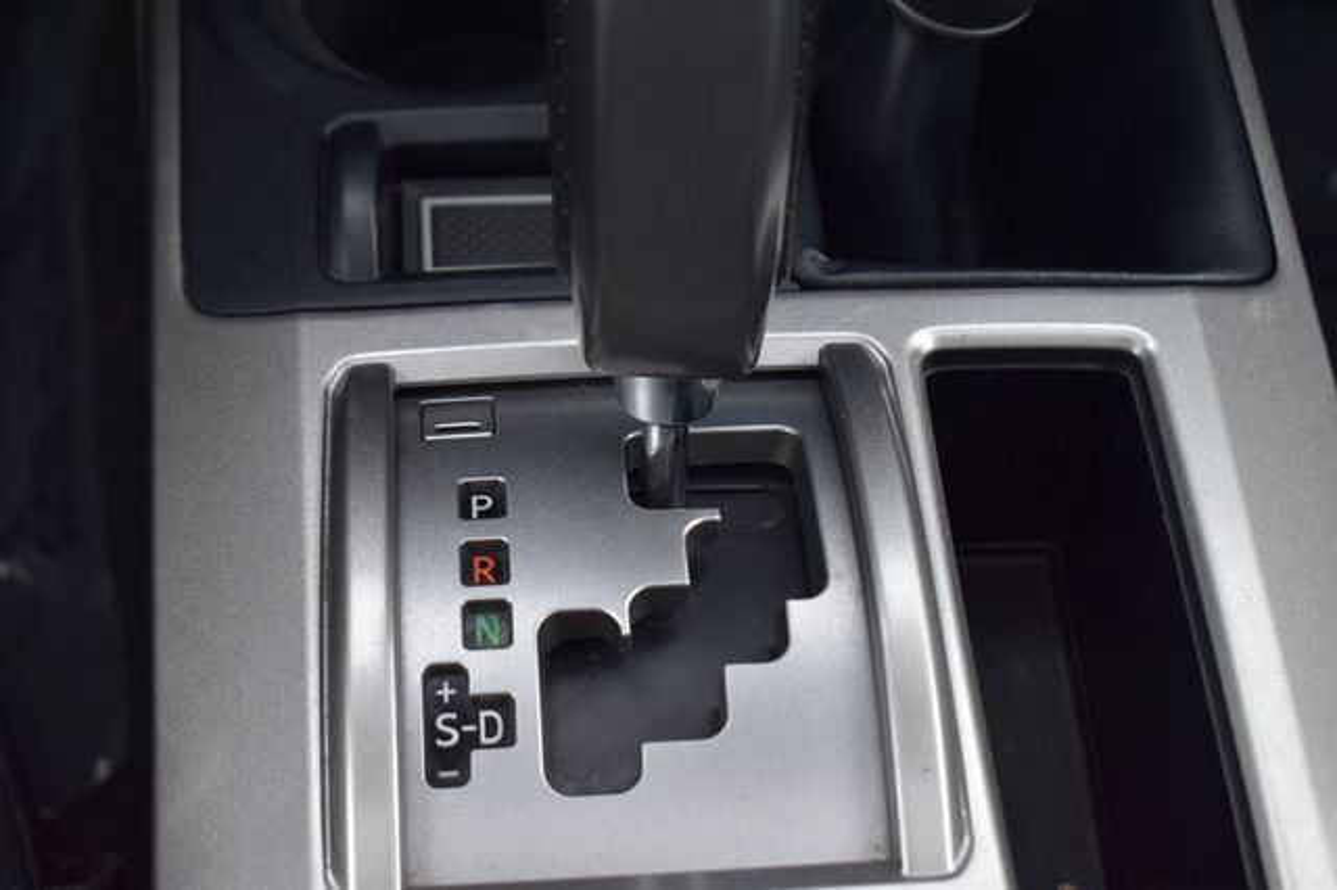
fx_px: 2338
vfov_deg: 21.5
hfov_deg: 31.9
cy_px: 445
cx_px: 668
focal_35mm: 63
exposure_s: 1/15
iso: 400
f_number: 6.3
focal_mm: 42
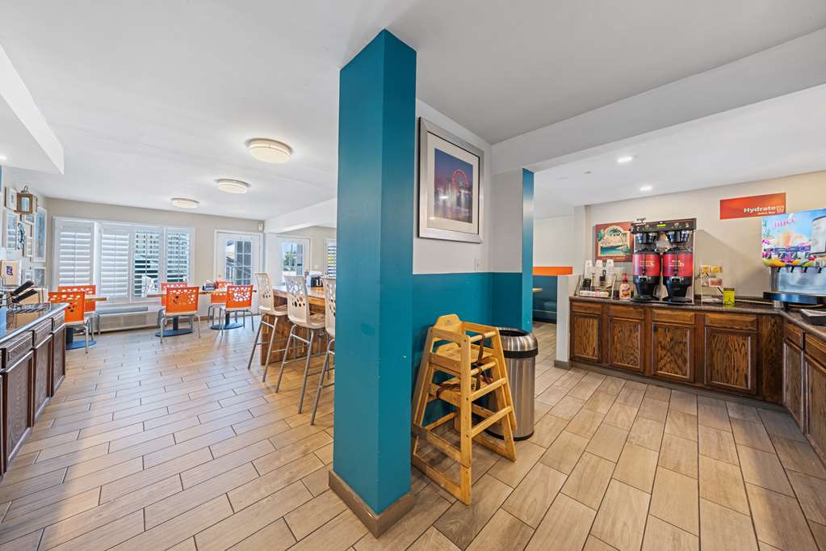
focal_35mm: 12
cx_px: 413
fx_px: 275
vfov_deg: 90.0
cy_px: 276
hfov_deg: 112.6
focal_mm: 12
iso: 250
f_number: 8
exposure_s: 4
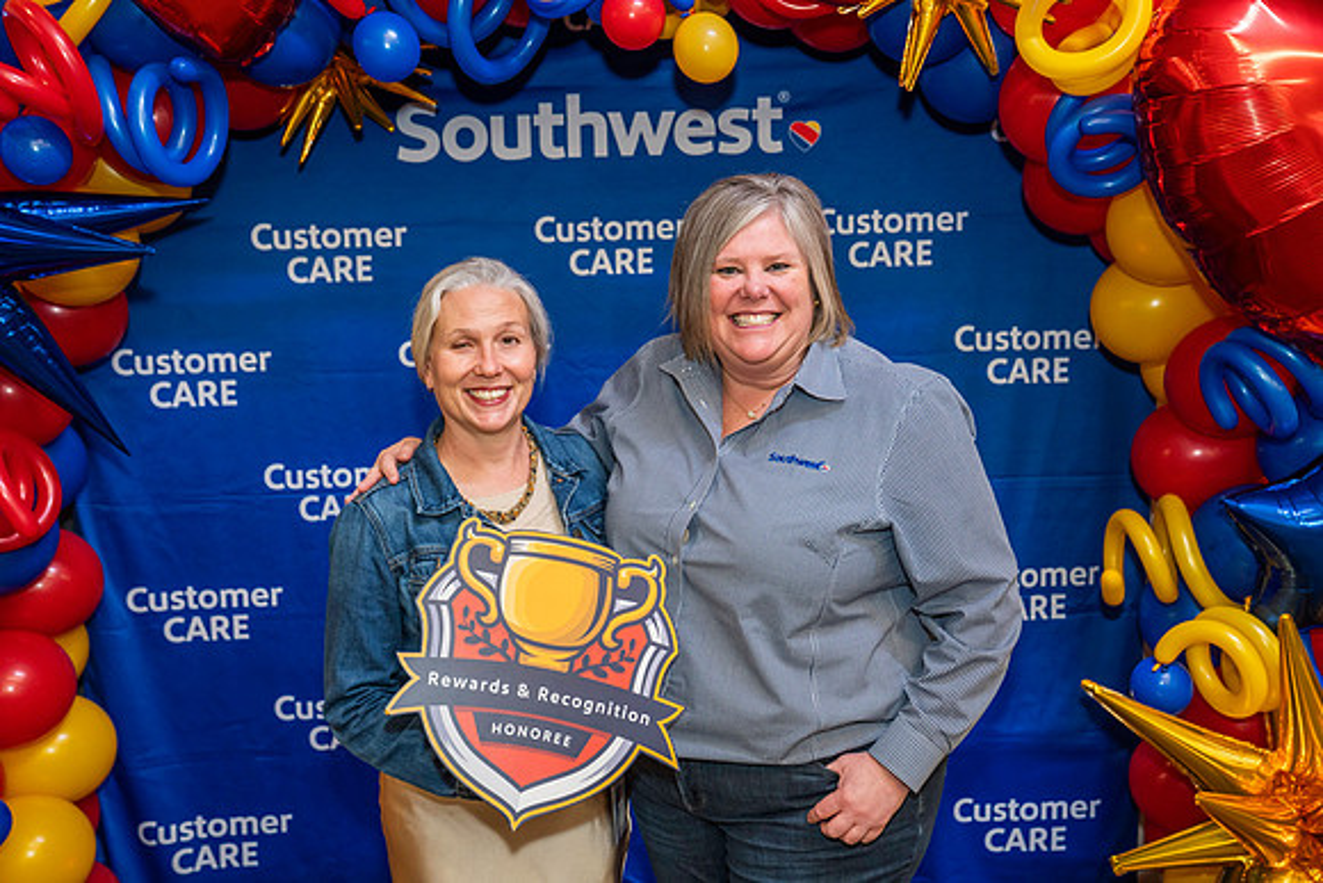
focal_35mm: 40
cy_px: 442
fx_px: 1470
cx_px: 662
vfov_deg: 33.4
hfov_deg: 48.4
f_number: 4
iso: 1250
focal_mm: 40
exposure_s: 1/160
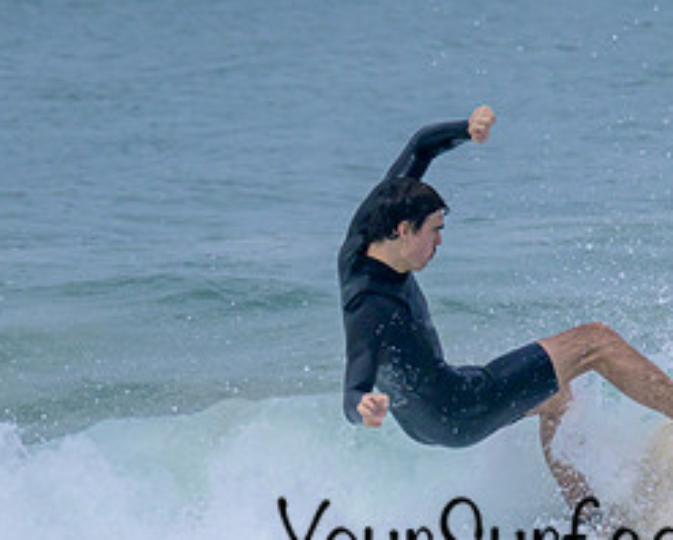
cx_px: 539
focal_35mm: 2410
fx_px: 48041
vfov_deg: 0.6
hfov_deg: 0.8
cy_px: 323
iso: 450
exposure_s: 1/2000
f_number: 11
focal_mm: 800
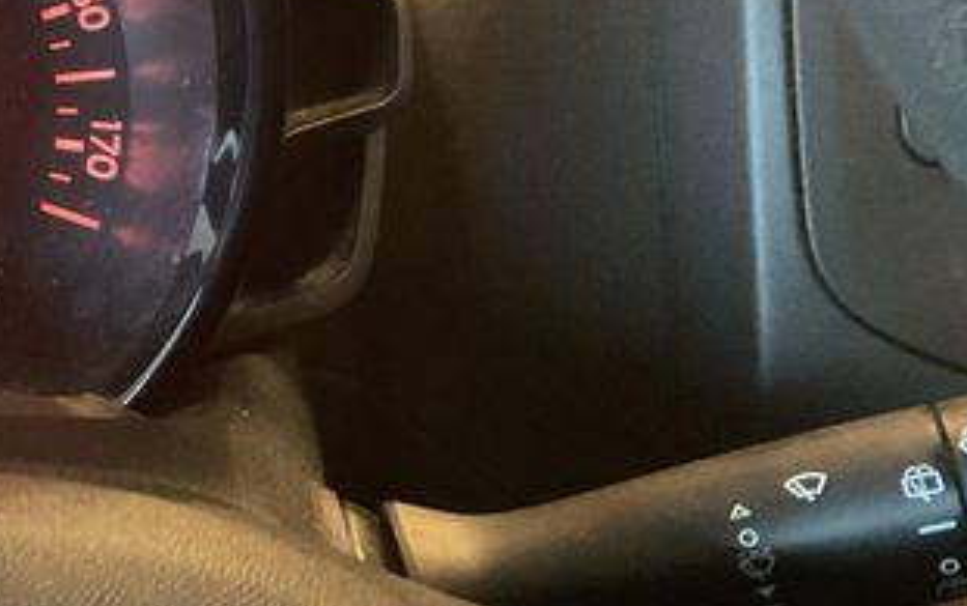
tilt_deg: -24.0
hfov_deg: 24.2
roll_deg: -1.5
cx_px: -121
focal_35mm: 79
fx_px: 2084
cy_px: 96
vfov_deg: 16.4
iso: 500
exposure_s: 1/25
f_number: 1.8
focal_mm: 3
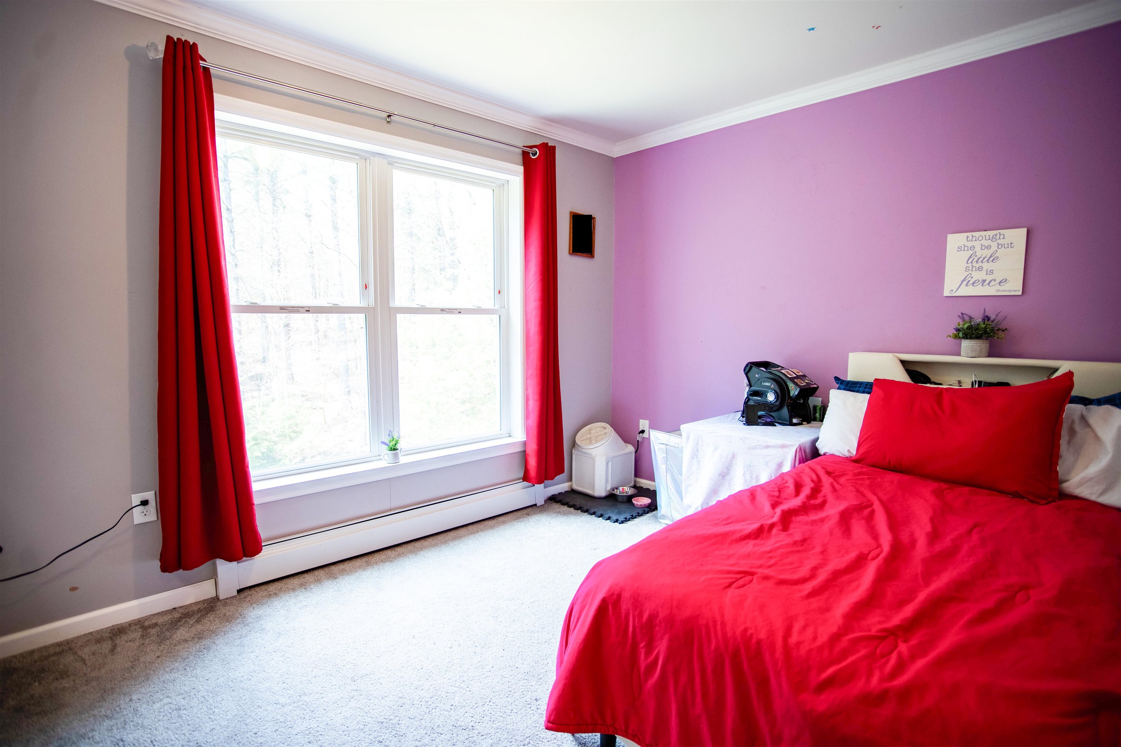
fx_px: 529
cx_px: 560
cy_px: 374
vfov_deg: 70.4
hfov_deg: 93.3
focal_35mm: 17
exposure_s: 1/160
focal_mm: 17
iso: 800
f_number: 4
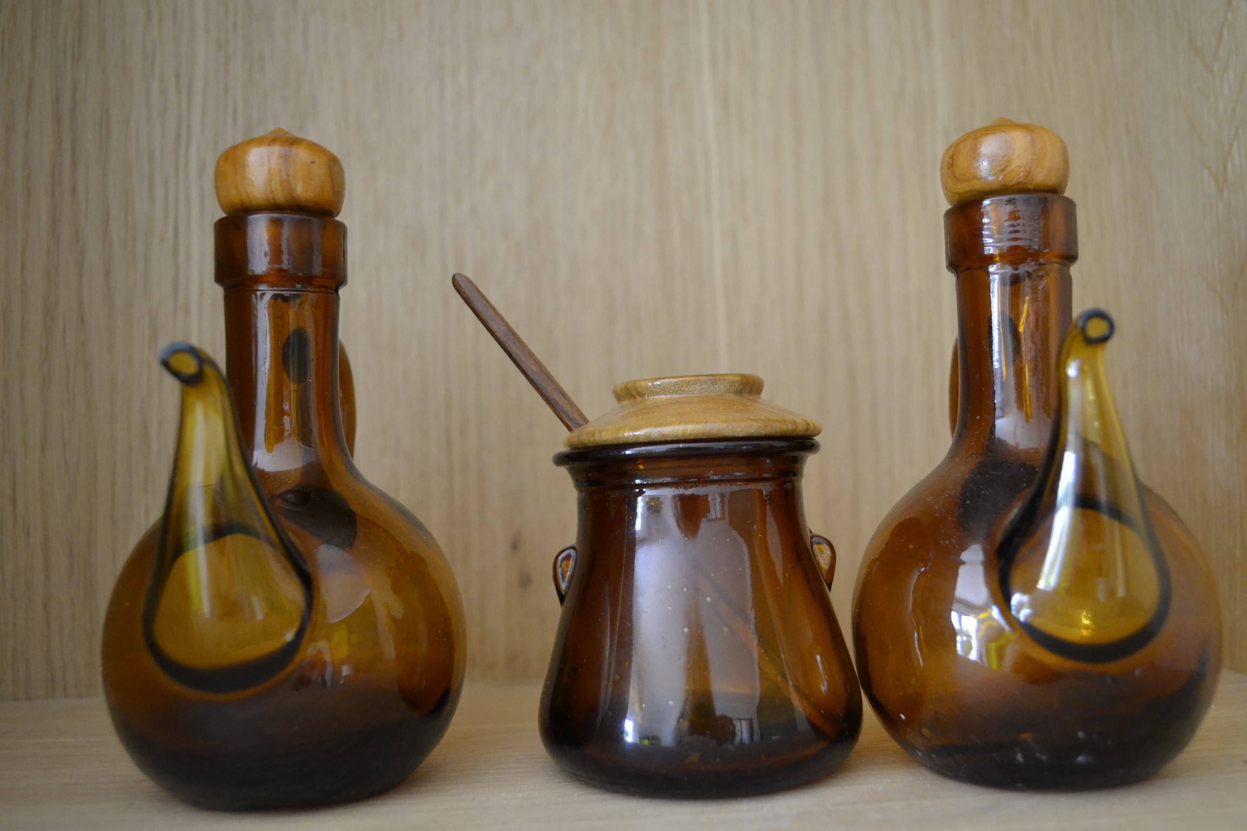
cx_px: 624
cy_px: 416
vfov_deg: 40.0
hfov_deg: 57.2
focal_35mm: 33
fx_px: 1143
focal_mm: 22
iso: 1600
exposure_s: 1/60
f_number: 3.8
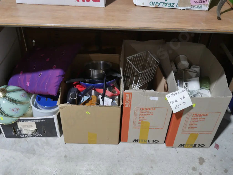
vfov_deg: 39.7
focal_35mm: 36
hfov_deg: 51.4
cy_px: 88
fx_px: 242
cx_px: 116
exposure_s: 1/60
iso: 400
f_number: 4
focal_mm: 18
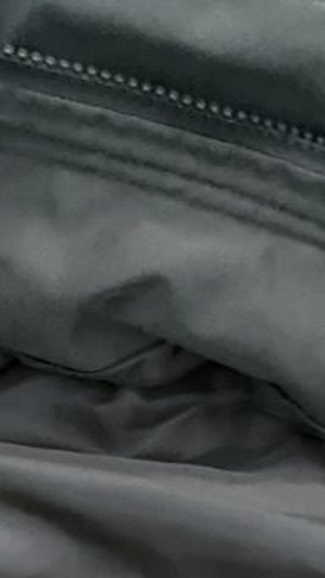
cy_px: 800
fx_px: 1301
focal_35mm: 85
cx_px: 14
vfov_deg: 21.9
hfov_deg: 14.1
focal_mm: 4.2
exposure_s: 1/30
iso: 1000
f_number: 1.6
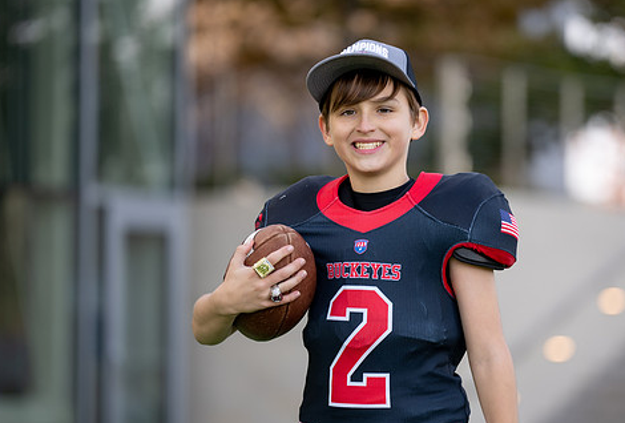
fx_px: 3906
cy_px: 233
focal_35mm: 224
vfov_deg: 6.2
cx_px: 400
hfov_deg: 9.1
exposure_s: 1/400
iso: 100
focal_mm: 164
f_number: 2.8
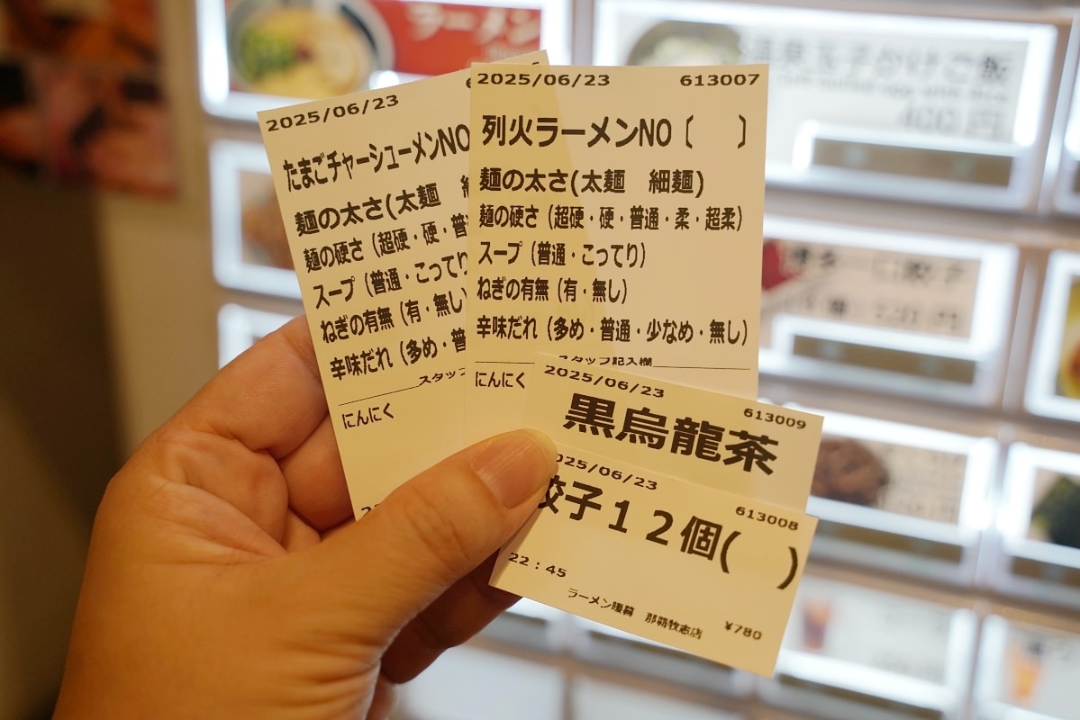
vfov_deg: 28.7
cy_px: 360
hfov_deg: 41.9
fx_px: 1410
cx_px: 540
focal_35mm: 47
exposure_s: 1/60
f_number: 4
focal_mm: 47
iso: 400
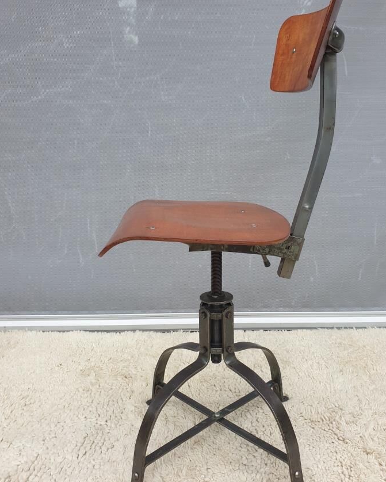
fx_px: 442
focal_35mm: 31
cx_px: 219
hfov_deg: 47.0
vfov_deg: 57.2
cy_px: 237
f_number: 2.4
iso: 64
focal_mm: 4.3
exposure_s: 1/100
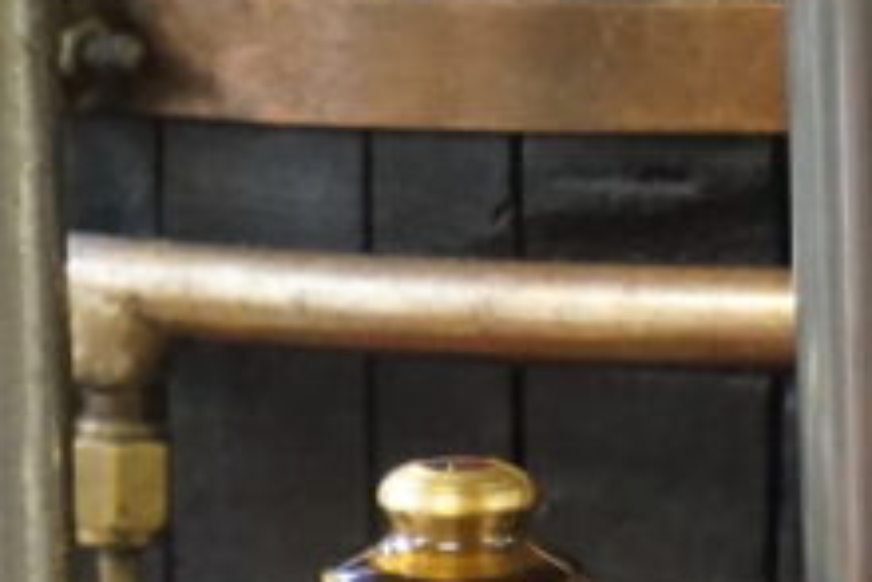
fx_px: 5938
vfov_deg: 5.5
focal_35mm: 245
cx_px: 210
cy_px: 1239
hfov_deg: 8.4
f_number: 4
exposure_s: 1/45
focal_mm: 30
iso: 3200
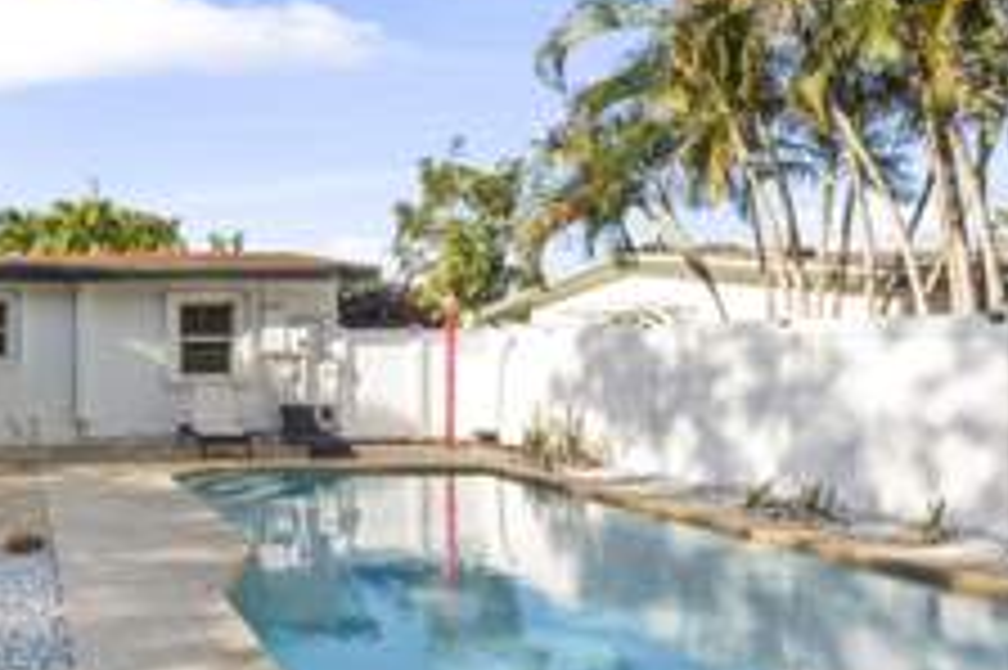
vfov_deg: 43.5
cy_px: 364
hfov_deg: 51.3
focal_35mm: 30
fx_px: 839
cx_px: 27
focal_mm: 14
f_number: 13
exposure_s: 1/15
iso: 200
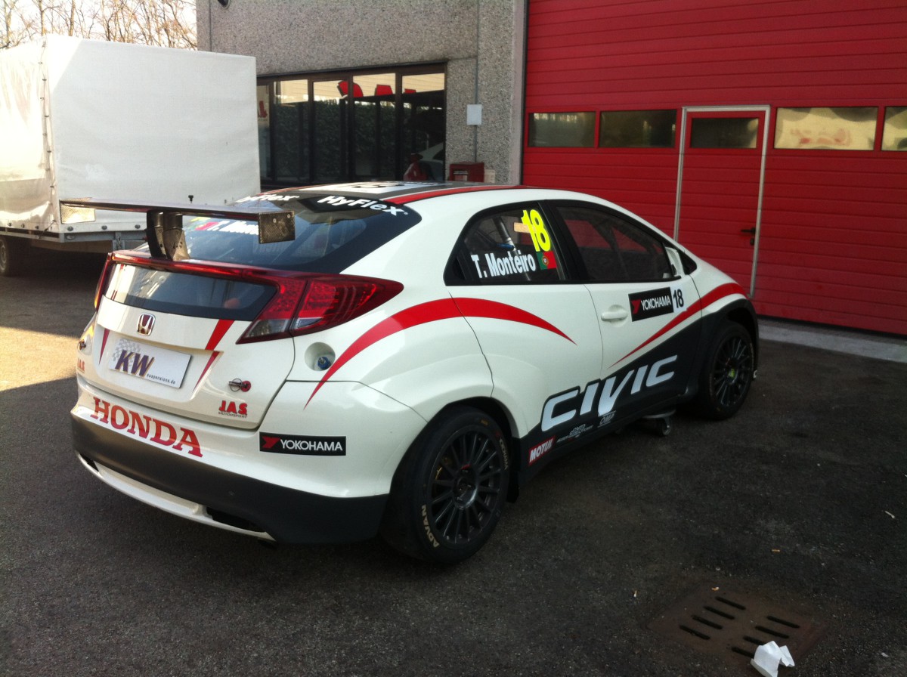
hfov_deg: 52.7
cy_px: 338
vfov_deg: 40.6
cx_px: 454
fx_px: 916
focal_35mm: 35
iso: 80
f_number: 2.8
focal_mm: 3.85
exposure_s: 1/355
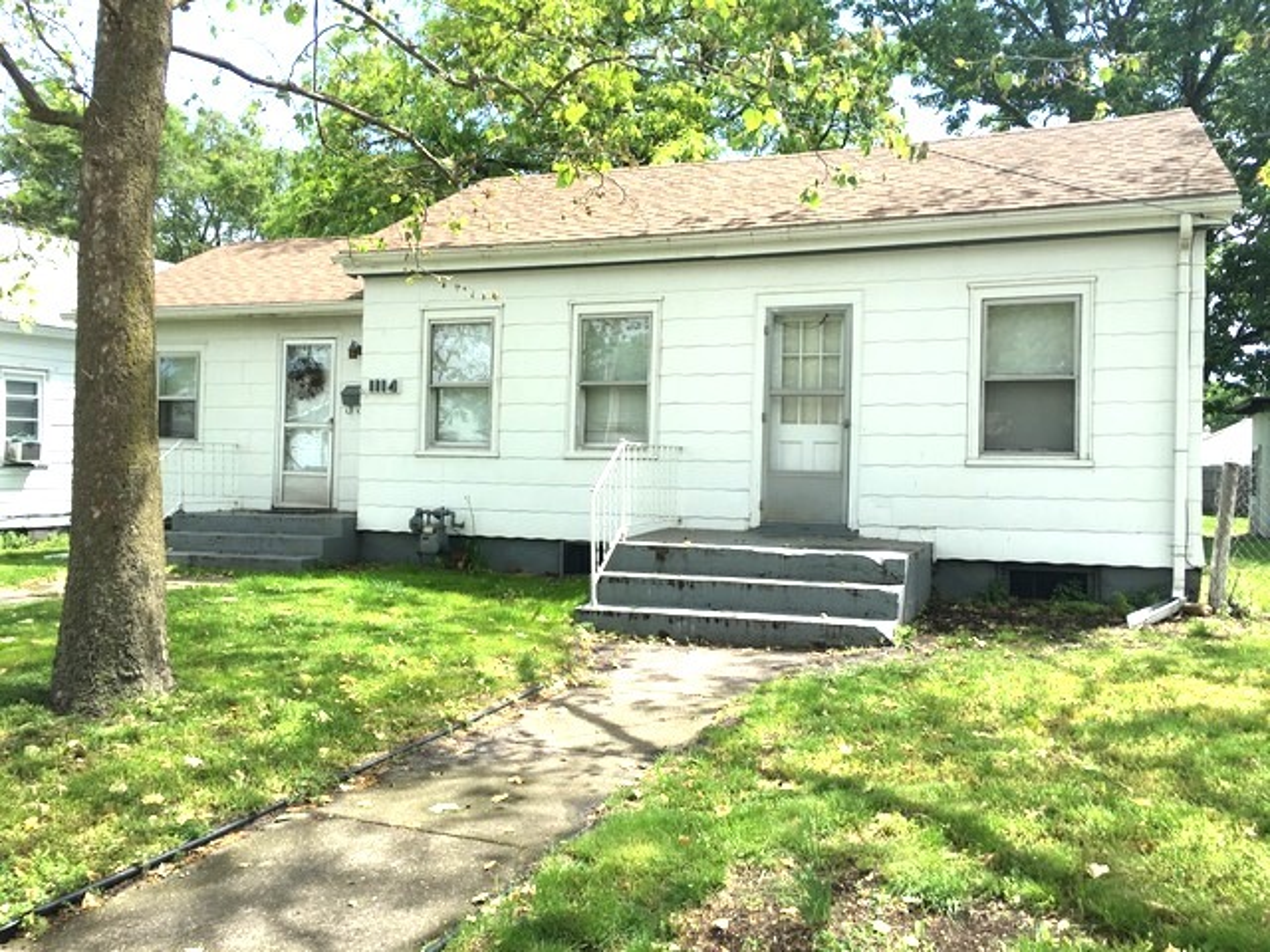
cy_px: 476
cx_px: 635
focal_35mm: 29
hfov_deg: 61.7
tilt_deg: +1.6
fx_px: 1064
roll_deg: -0.6
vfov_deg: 48.2
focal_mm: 4.15
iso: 25
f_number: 2.2
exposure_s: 1/569
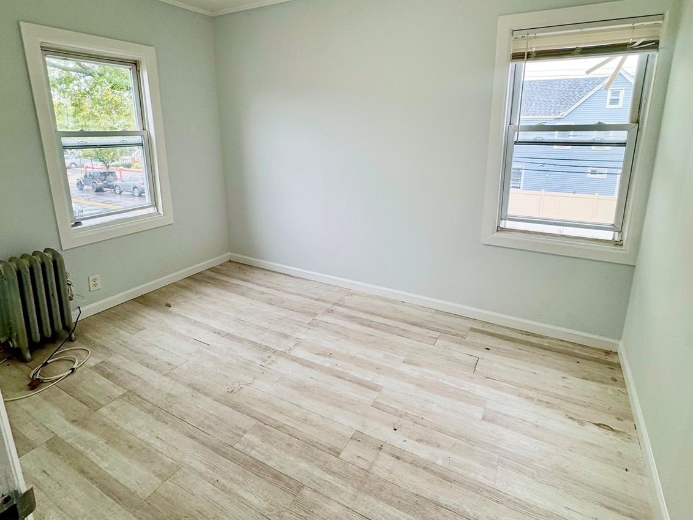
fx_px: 380
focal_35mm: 19
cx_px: 349
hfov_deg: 84.7
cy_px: 214
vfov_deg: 68.2
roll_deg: +0.2
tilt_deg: -12.5
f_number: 2.2
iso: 80
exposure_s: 1/120
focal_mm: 2.22
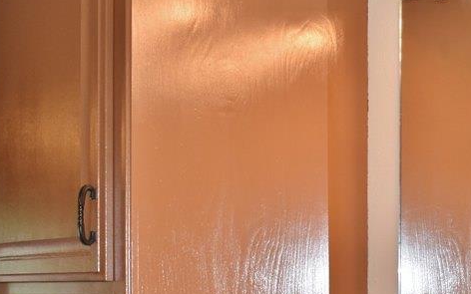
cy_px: 309
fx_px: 977
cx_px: 386
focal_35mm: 76
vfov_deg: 16.7
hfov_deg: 26.5
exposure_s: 1/100
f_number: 5
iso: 800
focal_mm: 23
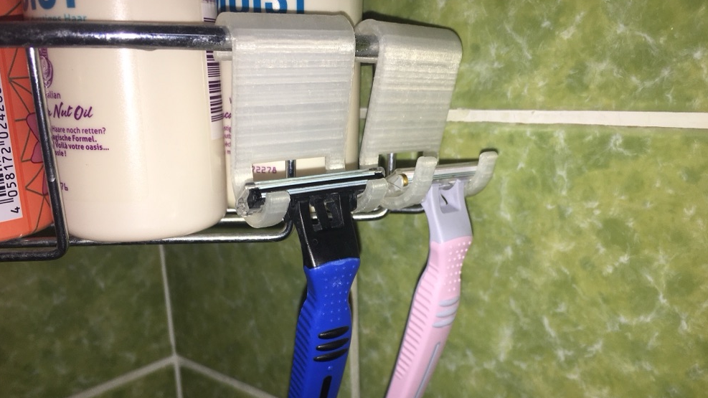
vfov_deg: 36.5
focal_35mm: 32
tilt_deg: -15.8
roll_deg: +1.8
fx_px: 601
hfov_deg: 61.0
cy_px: 247
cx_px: 351
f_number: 2.2
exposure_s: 1/133
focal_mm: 4.15
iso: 25
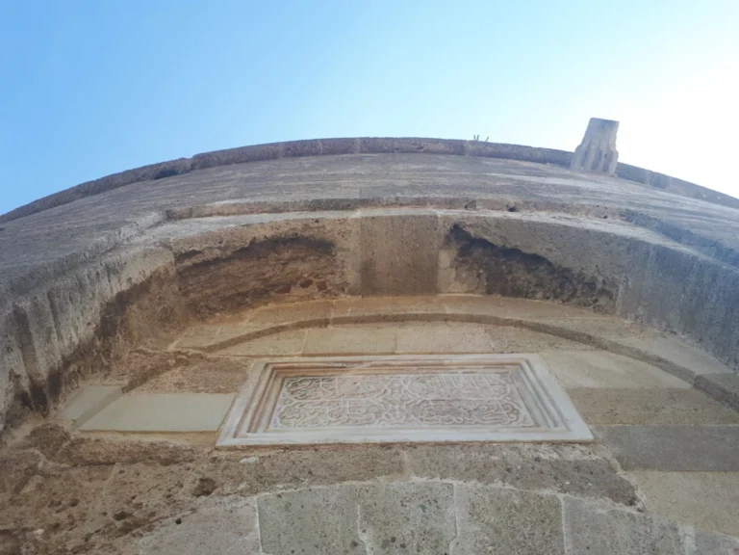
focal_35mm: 27
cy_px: 278
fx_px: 576
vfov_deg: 51.4
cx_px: 370
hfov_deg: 65.3
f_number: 1.9
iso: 40
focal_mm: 3.6
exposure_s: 1/529
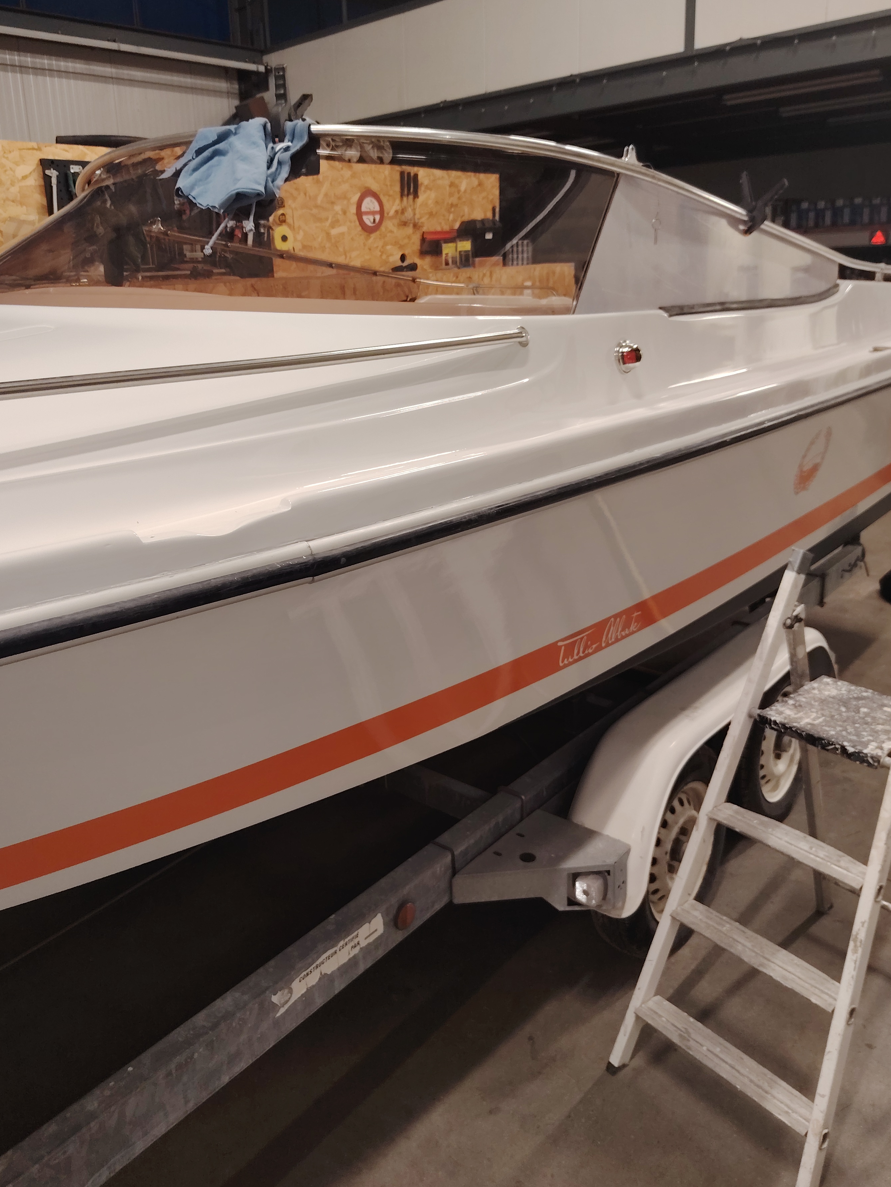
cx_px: 399
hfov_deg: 51.3
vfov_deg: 65.2
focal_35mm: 27
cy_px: 538
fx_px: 927
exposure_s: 1/25
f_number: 1.75
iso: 1206
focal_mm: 5.25
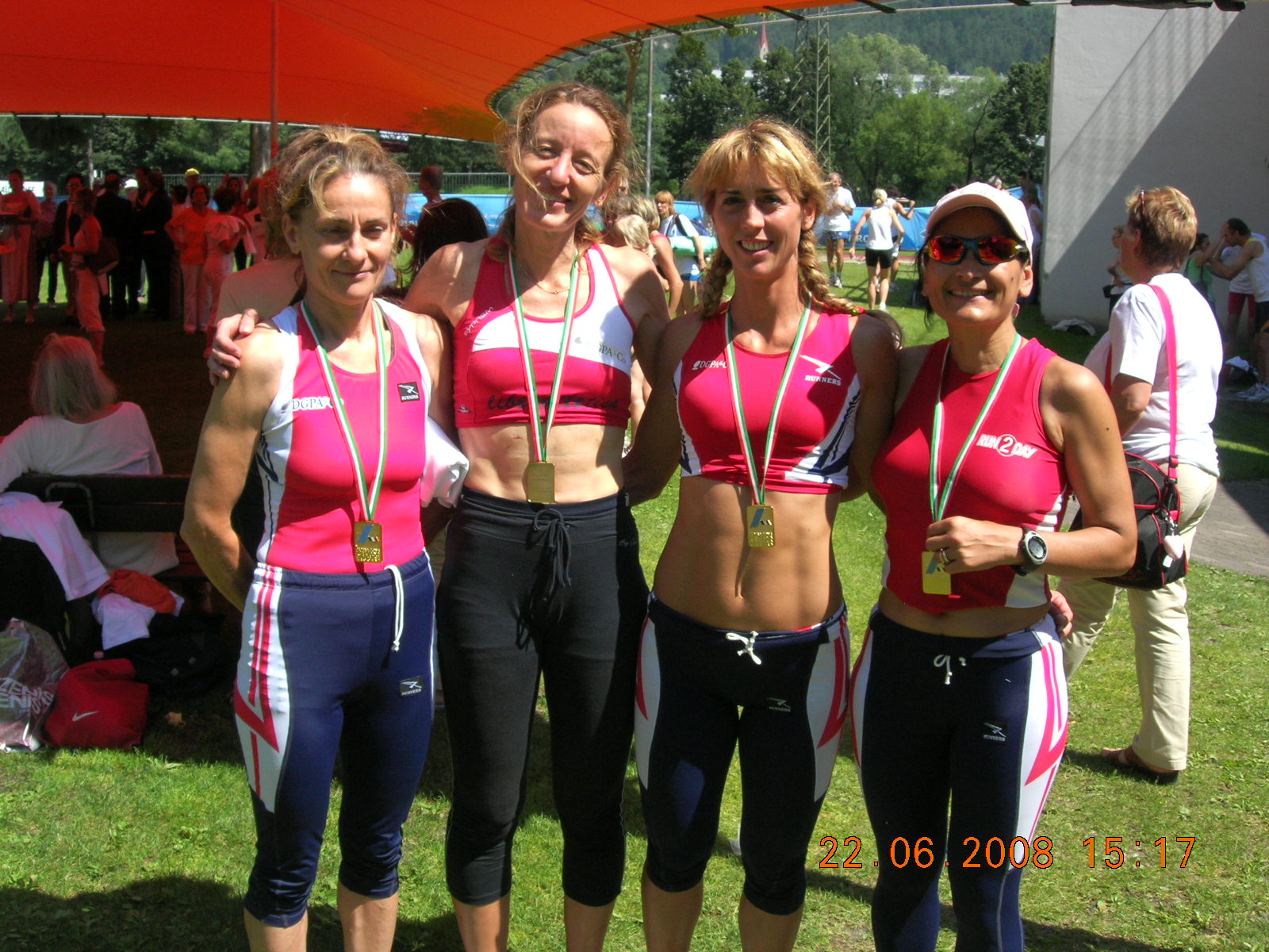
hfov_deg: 49.0
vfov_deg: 37.7
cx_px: 634
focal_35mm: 38
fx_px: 1393
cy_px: 476
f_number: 4.8
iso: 200
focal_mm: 7.8
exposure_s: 1/712
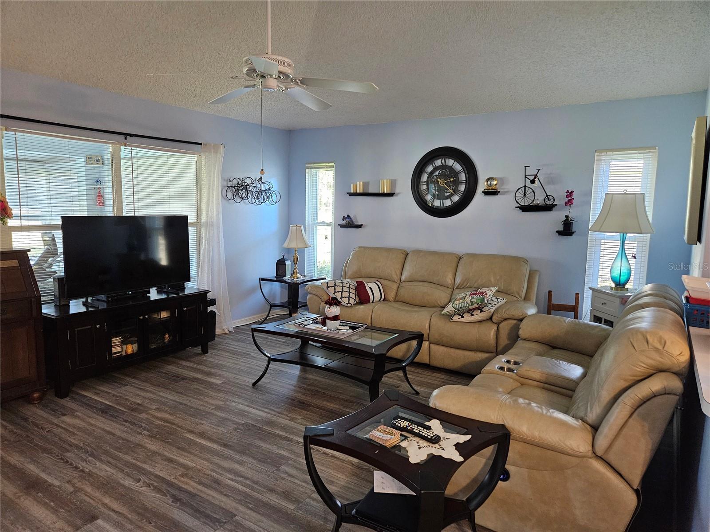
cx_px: 355
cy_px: 266
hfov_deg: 73.9
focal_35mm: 23
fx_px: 472
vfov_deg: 58.9
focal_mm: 5.4
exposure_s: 1/60
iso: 640
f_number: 1.8
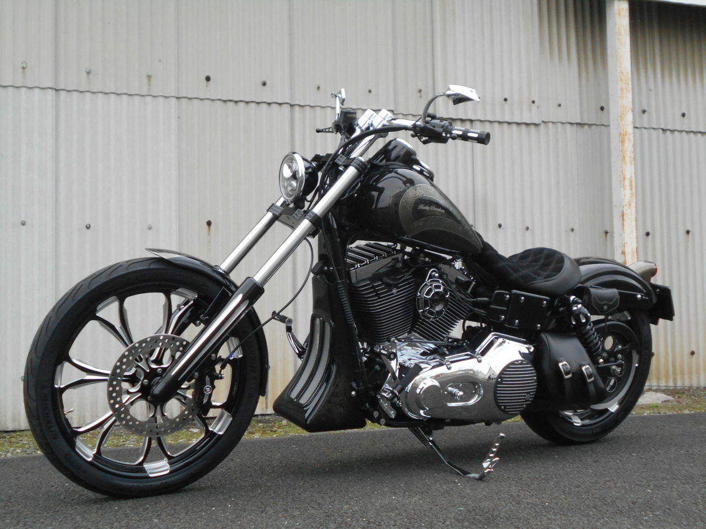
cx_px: 353
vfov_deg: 29.1
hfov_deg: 38.2
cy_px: 264
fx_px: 1020
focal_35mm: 50
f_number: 4.5
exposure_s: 1/250
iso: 280
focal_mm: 8.8
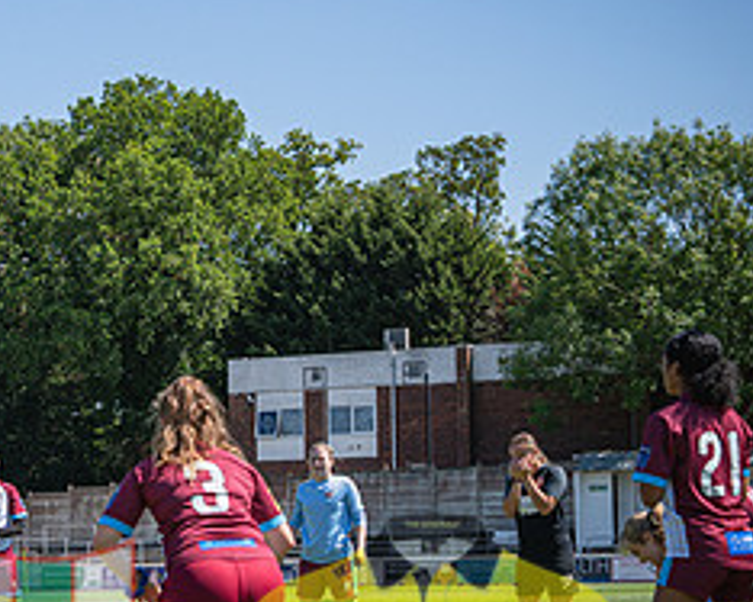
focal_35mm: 103
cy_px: 484
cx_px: -162
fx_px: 2294
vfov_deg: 14.8
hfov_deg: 17.7
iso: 200
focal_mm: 35
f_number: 4
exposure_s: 1/2000
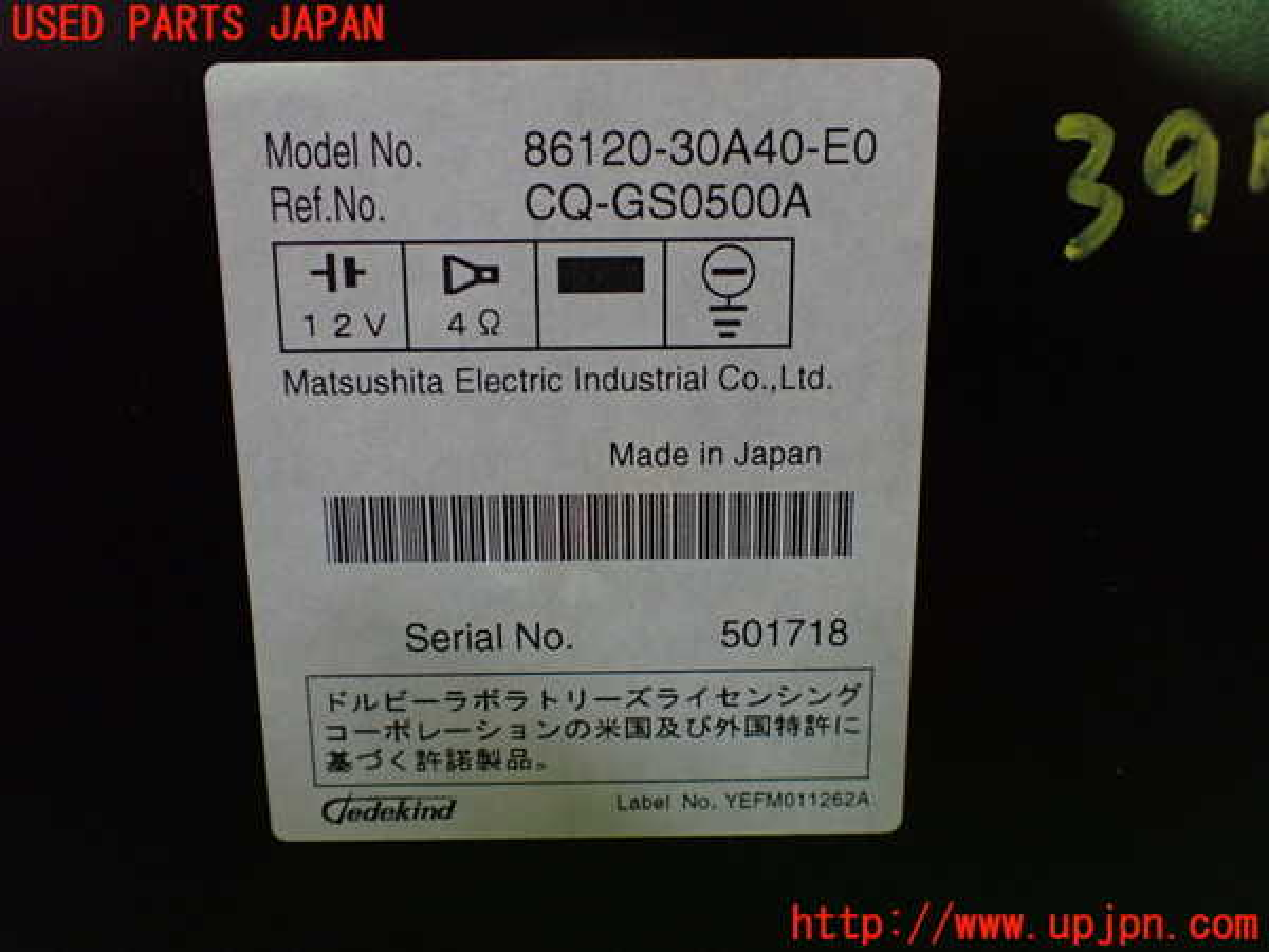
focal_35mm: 30
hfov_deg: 60.0
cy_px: 476
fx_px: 1100
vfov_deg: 46.8
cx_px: 634
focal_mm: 5.4
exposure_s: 1/100
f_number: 2.3
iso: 800
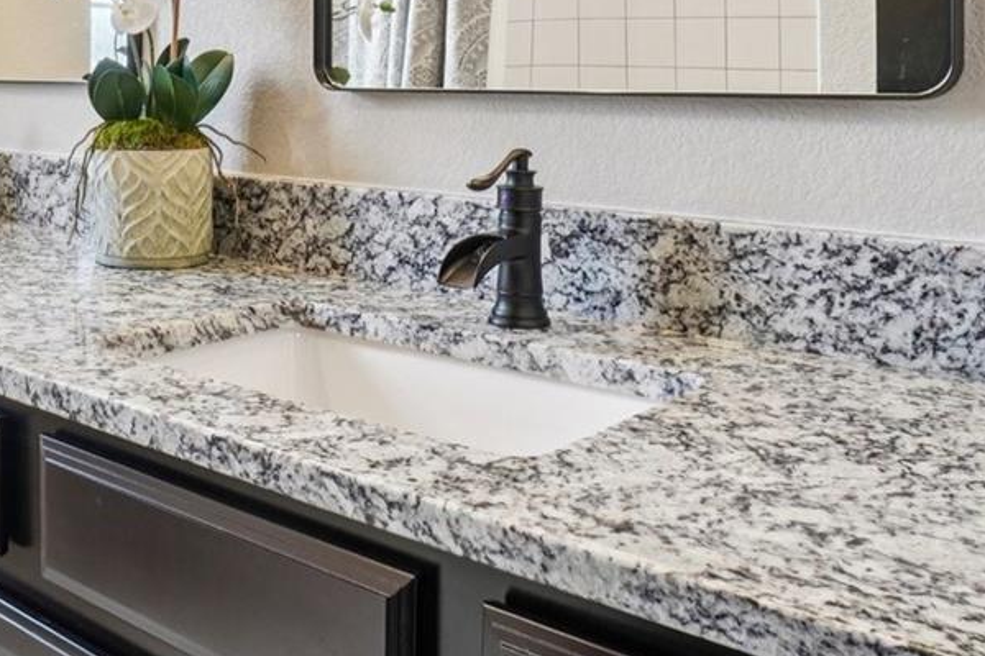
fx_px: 1094
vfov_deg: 32.1
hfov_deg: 46.0
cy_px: 90
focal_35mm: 40
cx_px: 200
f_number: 8
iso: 400
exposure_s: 1/20
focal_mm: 10
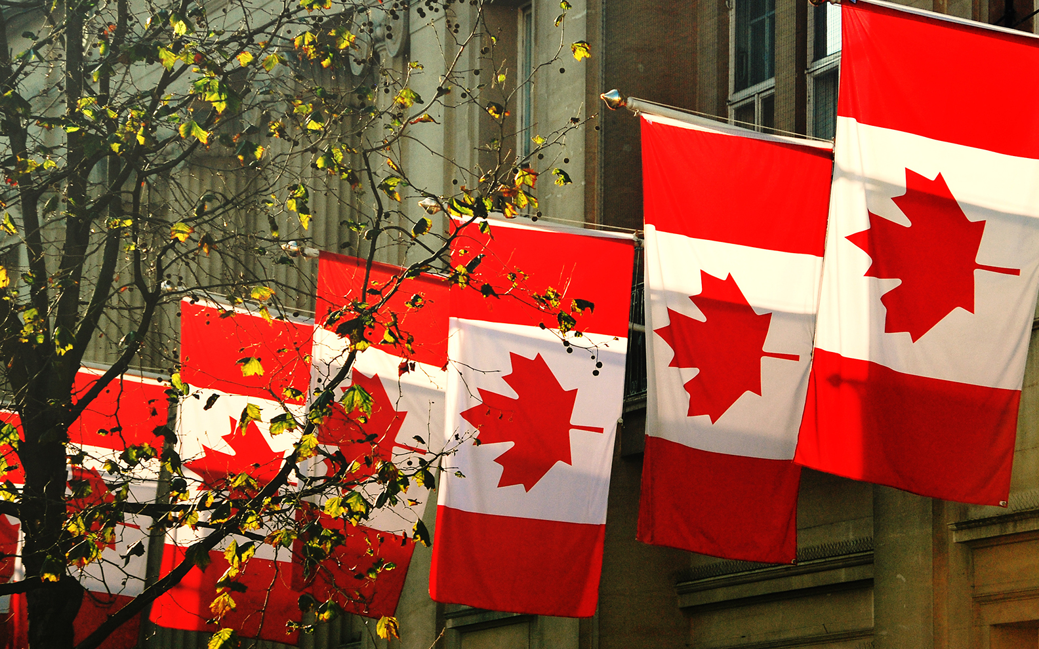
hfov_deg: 11.4
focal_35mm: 184
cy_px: 249
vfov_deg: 7.1
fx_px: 5200
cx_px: 599
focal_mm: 95
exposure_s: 1/2000
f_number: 4.8
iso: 400
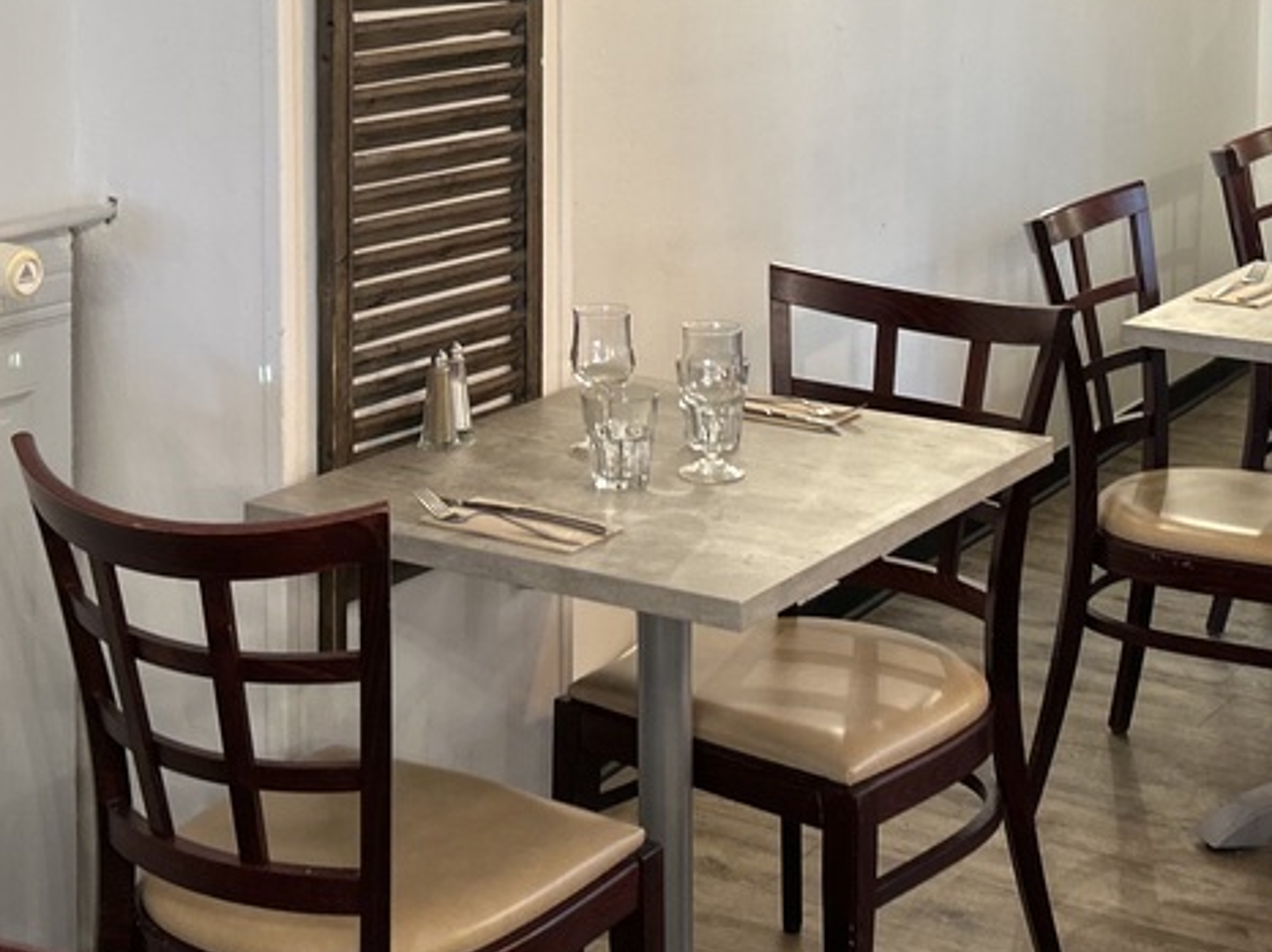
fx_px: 2461
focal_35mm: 67
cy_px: 11
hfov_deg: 29.0
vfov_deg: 21.2
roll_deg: -0.3
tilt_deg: -5.3
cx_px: 631
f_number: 1.5
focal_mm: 5.7
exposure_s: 1/50
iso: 100
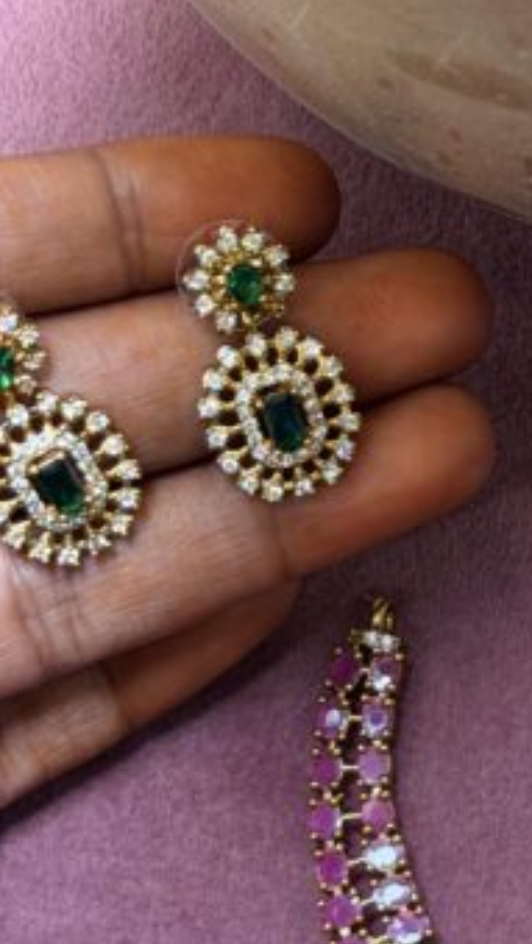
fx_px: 3607
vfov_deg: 14.9
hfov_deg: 8.3
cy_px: 578
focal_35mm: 144
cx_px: 769
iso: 100
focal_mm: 6.76
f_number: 1.78
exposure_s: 1/82
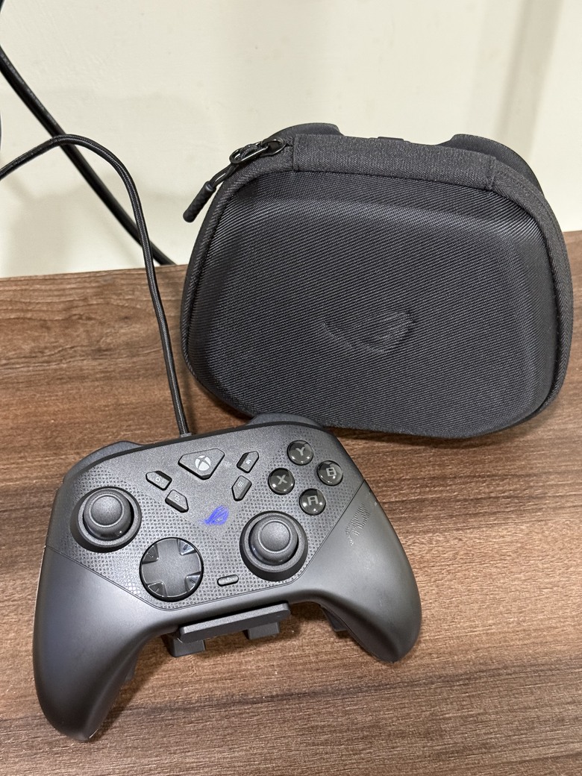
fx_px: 1076
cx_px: 291
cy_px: 388
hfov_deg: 30.3
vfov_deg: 39.7
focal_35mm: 48
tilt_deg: -47.3
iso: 400
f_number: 1.78
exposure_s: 1/40
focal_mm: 6.76
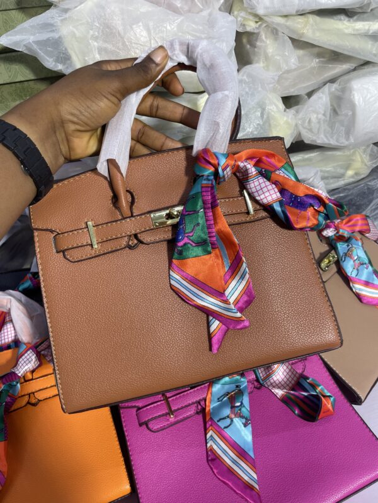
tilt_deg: -33.5
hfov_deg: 53.1
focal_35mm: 26
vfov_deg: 67.3
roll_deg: +9.2
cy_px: 252
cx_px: 189
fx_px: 379
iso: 32
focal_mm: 4.2
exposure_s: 1/100
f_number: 1.6
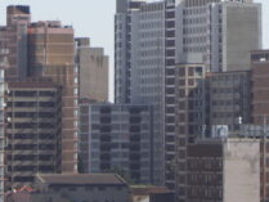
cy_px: -93
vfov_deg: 3.8
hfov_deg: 5.1
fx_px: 3001
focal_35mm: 386
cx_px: 176
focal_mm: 27.1
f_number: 5
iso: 50
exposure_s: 1/400
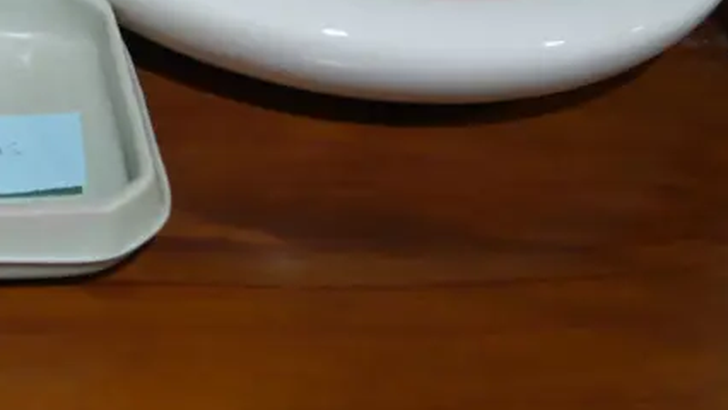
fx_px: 1719
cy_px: -71
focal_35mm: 89
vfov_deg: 13.3
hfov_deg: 22.5
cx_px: -89
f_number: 4
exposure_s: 1/60
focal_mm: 17
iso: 200
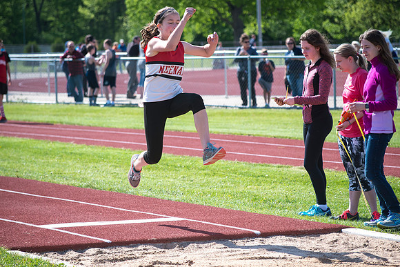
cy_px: 134
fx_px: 1889
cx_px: 200
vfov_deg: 8.1
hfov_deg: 12.1
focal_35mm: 170
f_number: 6.3
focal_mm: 170
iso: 1000
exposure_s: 1/2500
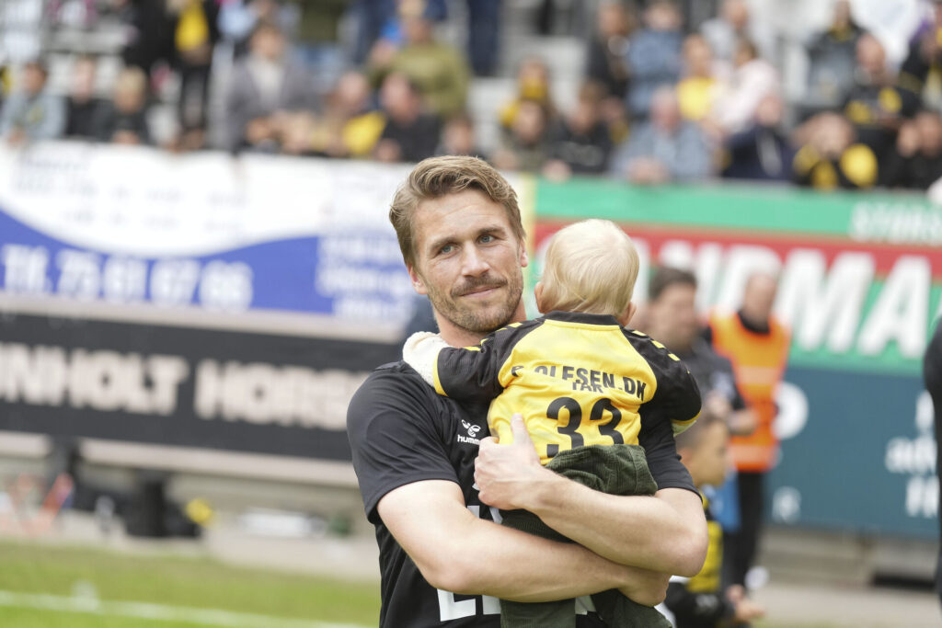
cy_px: 314
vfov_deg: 11.1
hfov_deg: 16.7
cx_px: 471
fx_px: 3219
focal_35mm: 123
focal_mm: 123
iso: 1250
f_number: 2.8
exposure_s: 1/2000
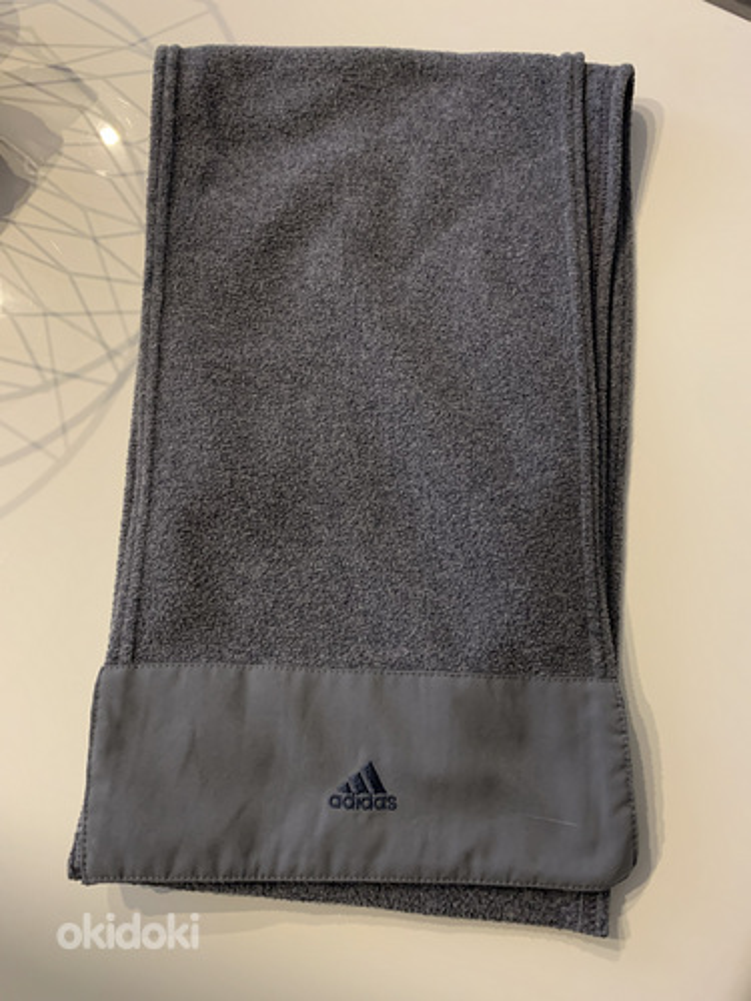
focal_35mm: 26
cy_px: 500
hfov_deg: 53.1
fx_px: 752
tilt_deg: -75.6
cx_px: 376
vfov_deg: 67.3
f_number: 1.8
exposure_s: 1/40
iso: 400
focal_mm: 4.25
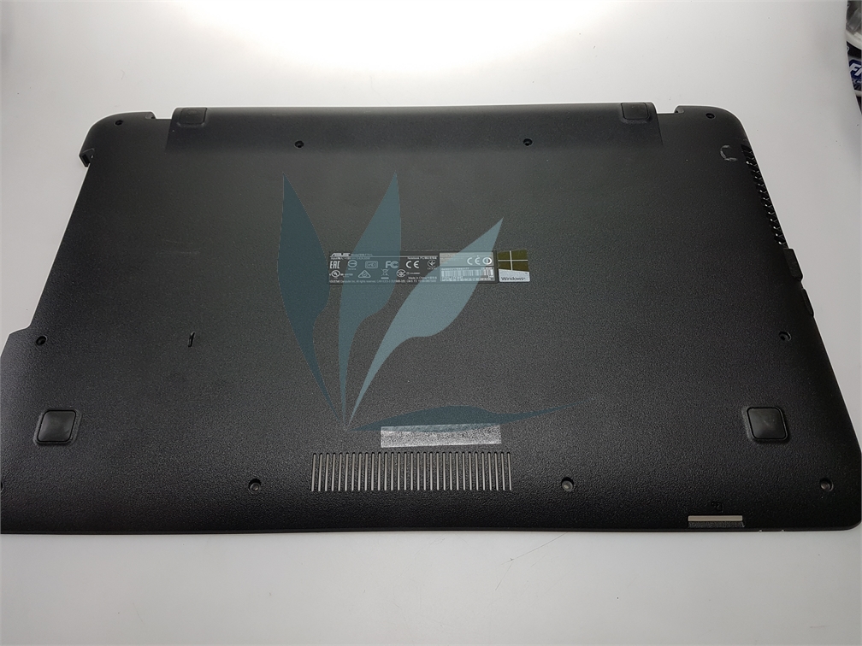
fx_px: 647
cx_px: 431
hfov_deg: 67.3
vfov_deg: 53.1
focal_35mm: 26
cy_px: 323
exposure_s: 1/100
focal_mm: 4.2
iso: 50
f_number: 1.7
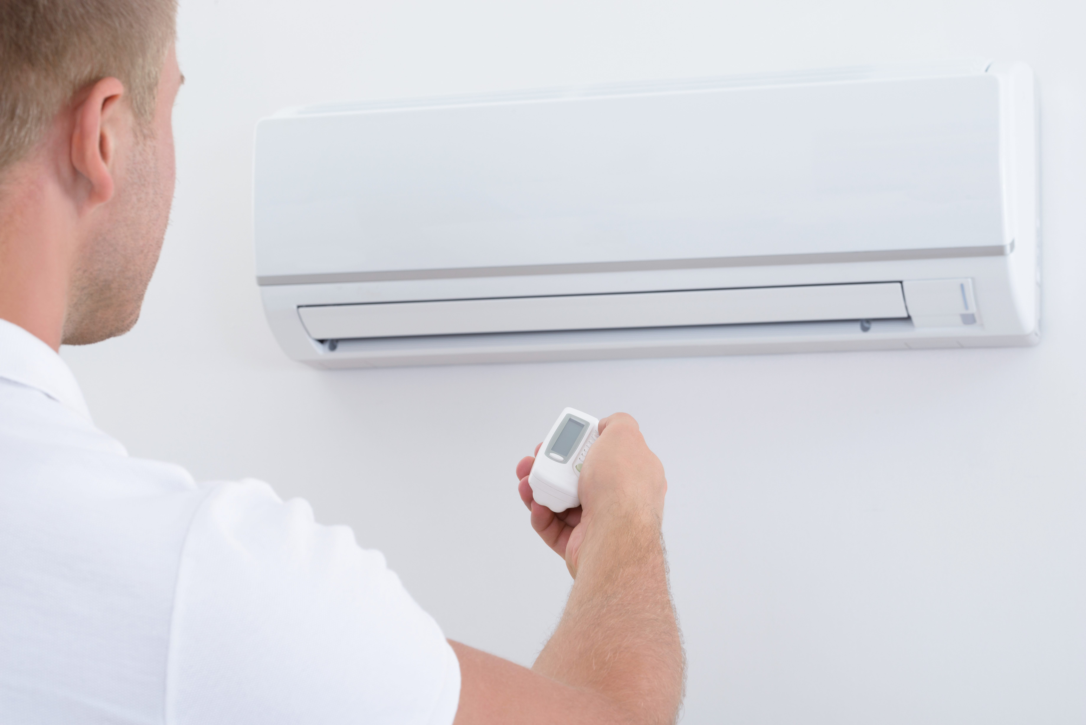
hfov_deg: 22.6
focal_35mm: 90
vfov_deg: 15.2
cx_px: 543
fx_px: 2716
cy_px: 362
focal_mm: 90
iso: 100
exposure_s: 1/160
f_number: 14
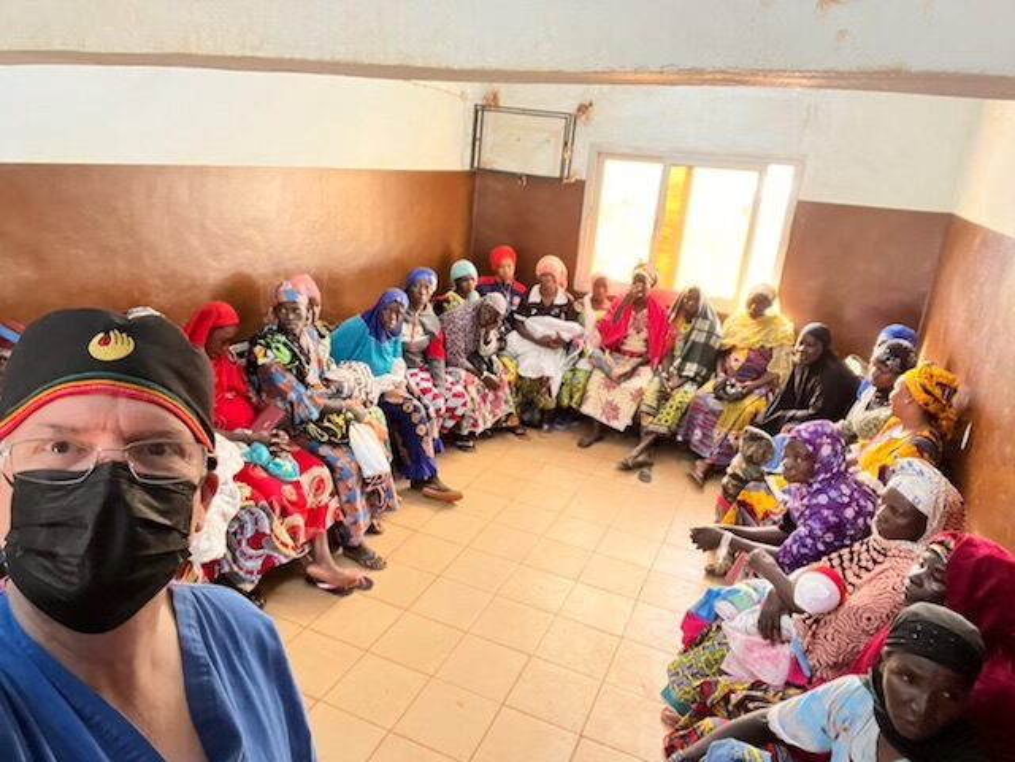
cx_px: 508
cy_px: 381
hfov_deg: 73.9
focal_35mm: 23
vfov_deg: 58.9
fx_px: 674
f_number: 2.2
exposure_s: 1/33
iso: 400
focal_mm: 2.71
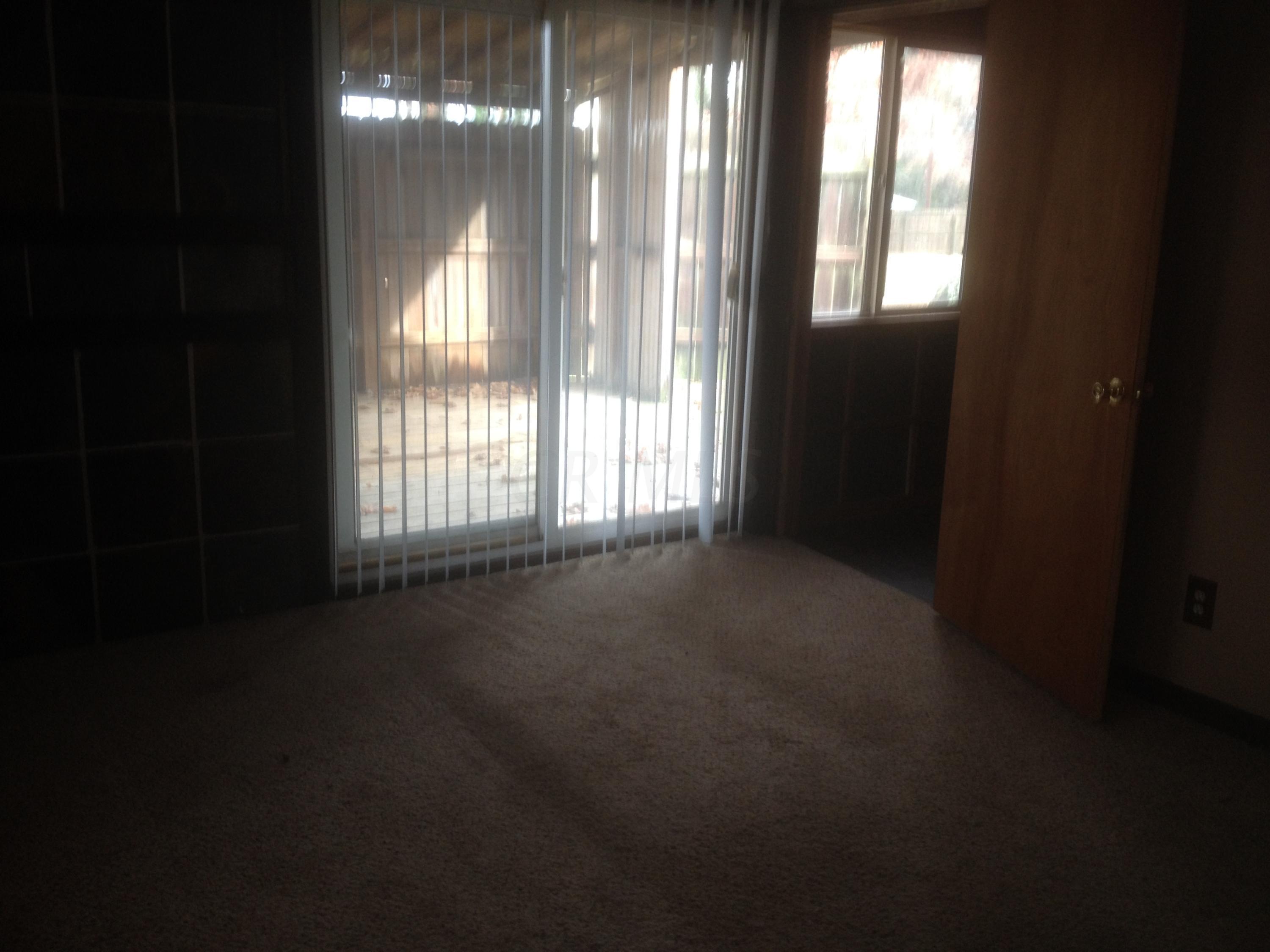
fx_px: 1284
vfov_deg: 40.7
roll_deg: -1.3
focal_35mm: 35
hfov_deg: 52.6
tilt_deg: -13.4
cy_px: 476
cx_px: 635
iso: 80
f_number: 2.4
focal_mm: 4.28
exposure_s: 1/20
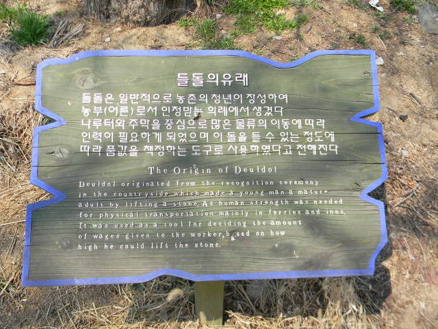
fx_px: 456
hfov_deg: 51.4
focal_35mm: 36
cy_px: 164
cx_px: 219
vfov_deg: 39.7
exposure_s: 1/483
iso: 80
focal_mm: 6.4
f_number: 3.7
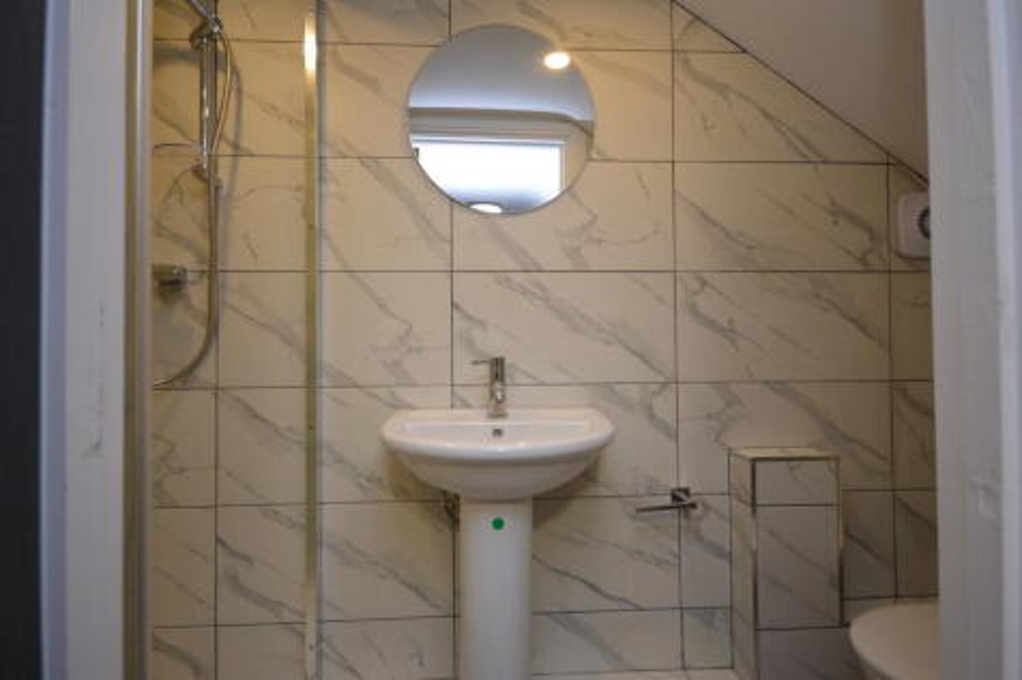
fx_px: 490
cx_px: 511
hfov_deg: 92.5
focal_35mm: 17
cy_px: 340
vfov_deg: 69.6
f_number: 4.2
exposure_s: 1/60
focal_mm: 11.5
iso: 560
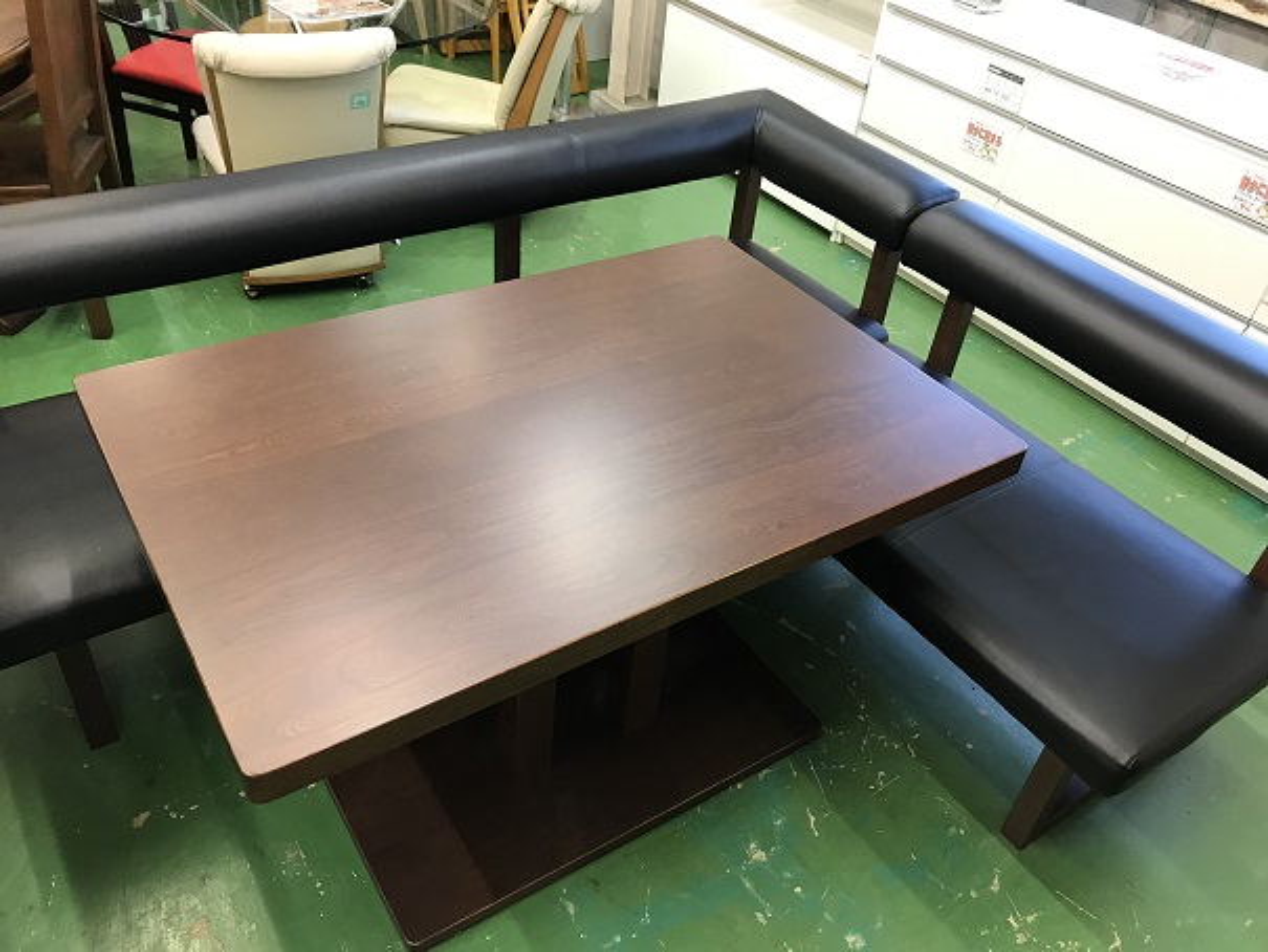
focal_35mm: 28
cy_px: 476
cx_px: 634
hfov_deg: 63.4
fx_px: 1026
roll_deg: -7.1
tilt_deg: -38.6
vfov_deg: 49.8
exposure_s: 1/17
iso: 40
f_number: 1.8
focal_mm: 3.99
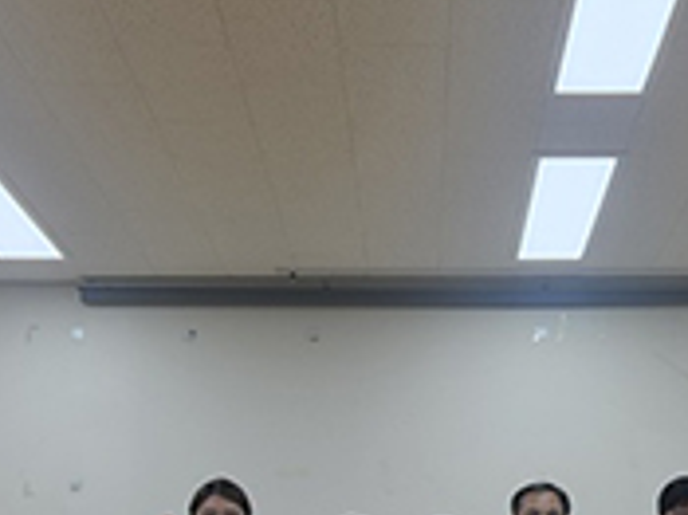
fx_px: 1569
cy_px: 468
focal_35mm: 79
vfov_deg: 18.3
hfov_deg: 24.4
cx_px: 535
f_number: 1.8
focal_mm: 5.4
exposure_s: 1/120
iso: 40
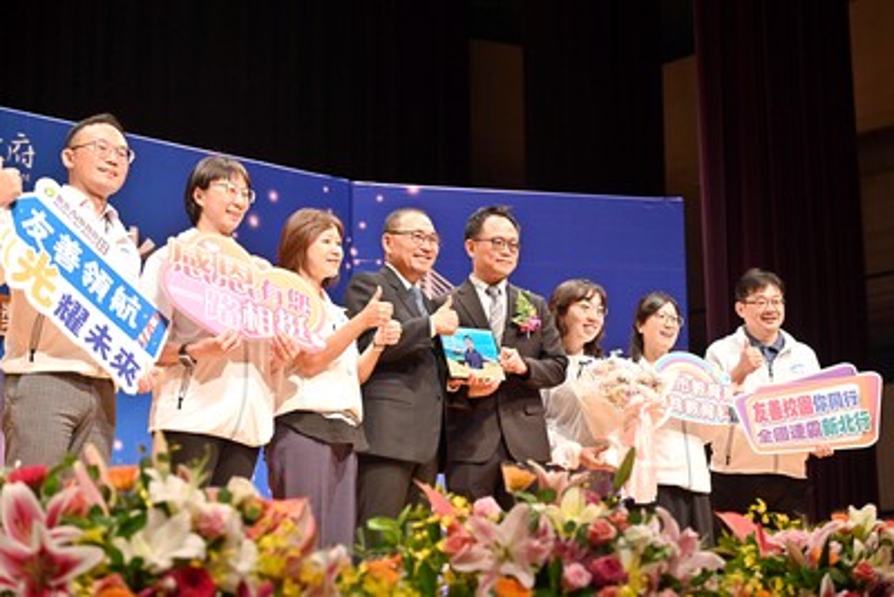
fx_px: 1689
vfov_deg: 20.0
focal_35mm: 68
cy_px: 298
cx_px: 447
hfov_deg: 29.6
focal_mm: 68
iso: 1000
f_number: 4
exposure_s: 1/125
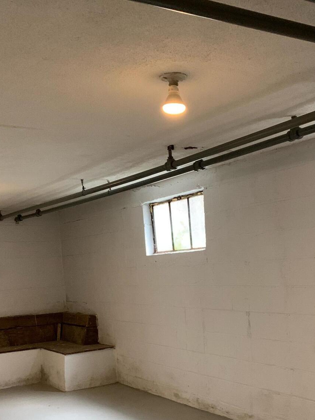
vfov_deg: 39.3
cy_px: 348
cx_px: 176
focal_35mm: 46
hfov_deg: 31.5
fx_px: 558
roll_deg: +2.7
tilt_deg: -8.0
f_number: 1.8
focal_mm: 4.25
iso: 400
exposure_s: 1/30
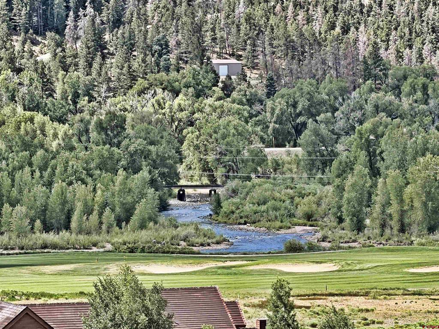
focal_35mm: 286
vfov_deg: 5.2
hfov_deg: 6.9
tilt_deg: -2.6
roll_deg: +0.8
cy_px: 164
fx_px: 3627
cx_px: 220
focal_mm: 16.89
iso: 50
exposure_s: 1/378
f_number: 2.8
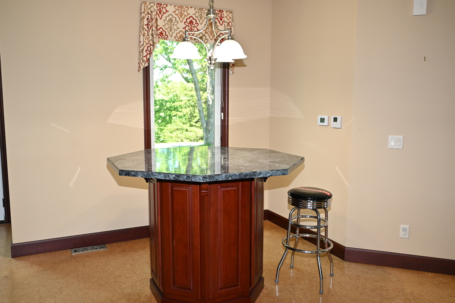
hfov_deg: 59.5
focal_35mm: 32
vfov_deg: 41.7
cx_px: 228
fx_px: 398
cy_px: 152
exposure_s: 1/60
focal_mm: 21
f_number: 4.8
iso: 900
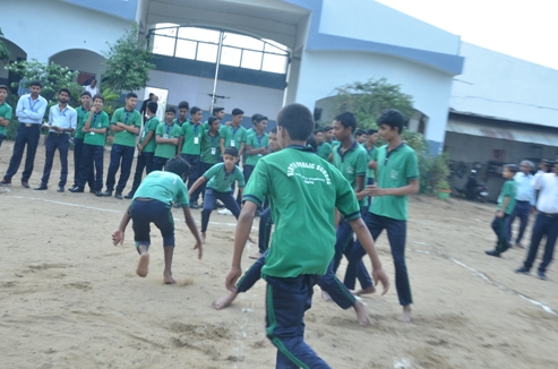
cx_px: 279
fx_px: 510
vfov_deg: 39.8
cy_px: 184
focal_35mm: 33
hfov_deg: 57.3
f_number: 8
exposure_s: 1/200
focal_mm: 22
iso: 500
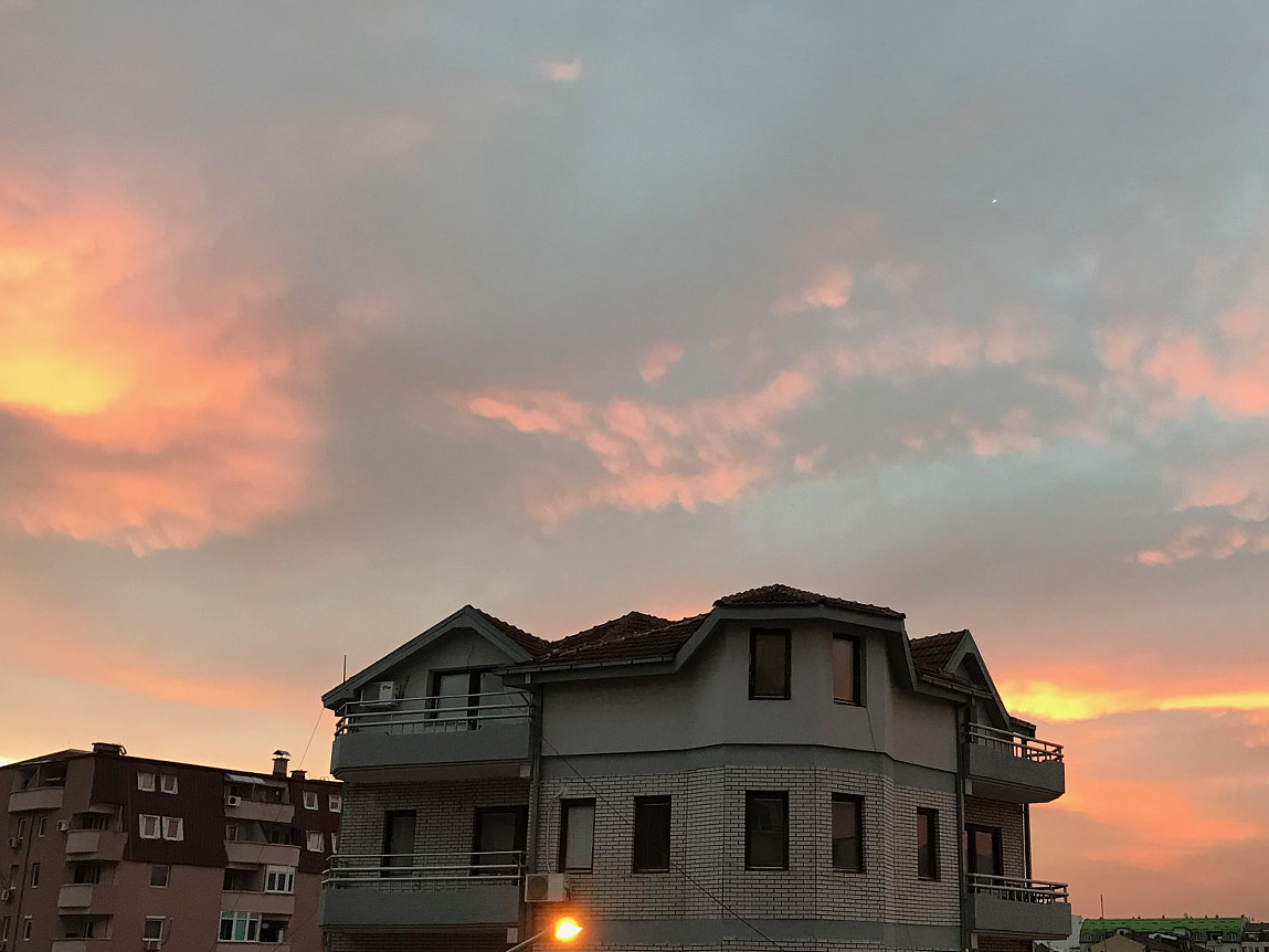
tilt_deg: +15.7
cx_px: 773
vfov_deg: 36.7
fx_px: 1430
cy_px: 568
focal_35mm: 39
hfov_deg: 47.5
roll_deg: -0.6
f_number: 1.8
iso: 40
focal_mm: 3.99
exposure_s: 1/25
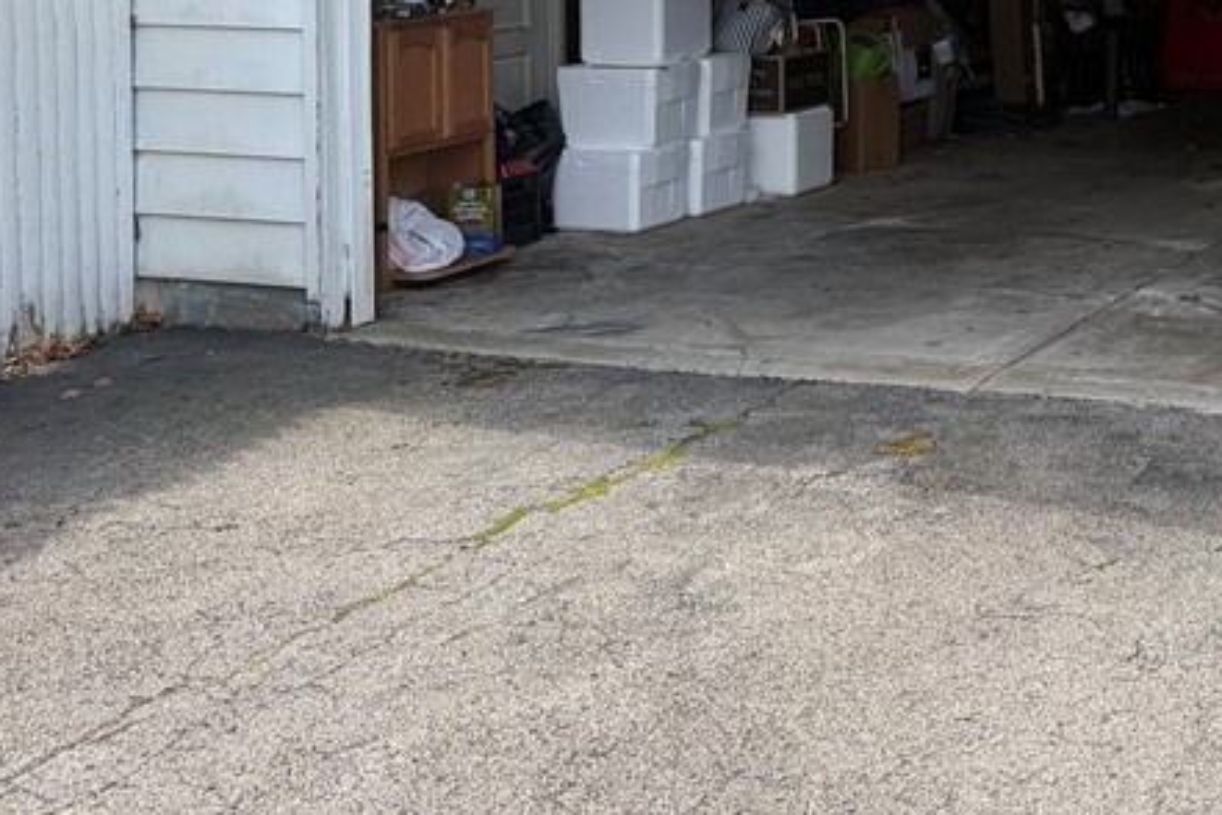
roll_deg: +0.9
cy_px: -133
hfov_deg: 31.8
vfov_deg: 21.8
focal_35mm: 58
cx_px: 1225
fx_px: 1969
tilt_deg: -0.5
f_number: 1.78
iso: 80
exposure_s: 1/1493
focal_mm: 6.76
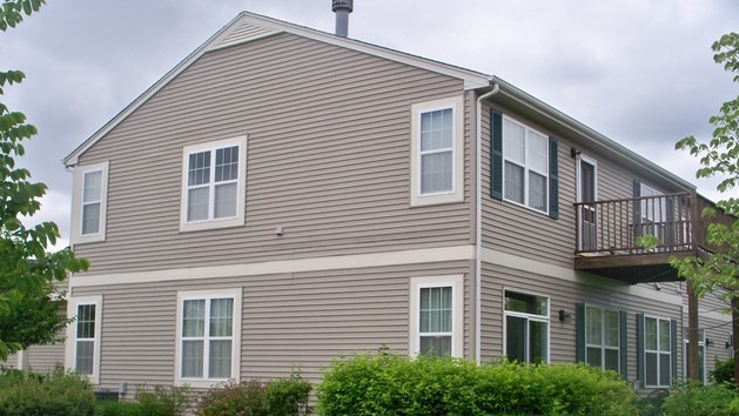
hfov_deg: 40.6
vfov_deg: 23.4
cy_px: 262
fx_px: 999
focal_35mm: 51
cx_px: 365
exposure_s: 1/640
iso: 125
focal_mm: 9.86
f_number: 5.1
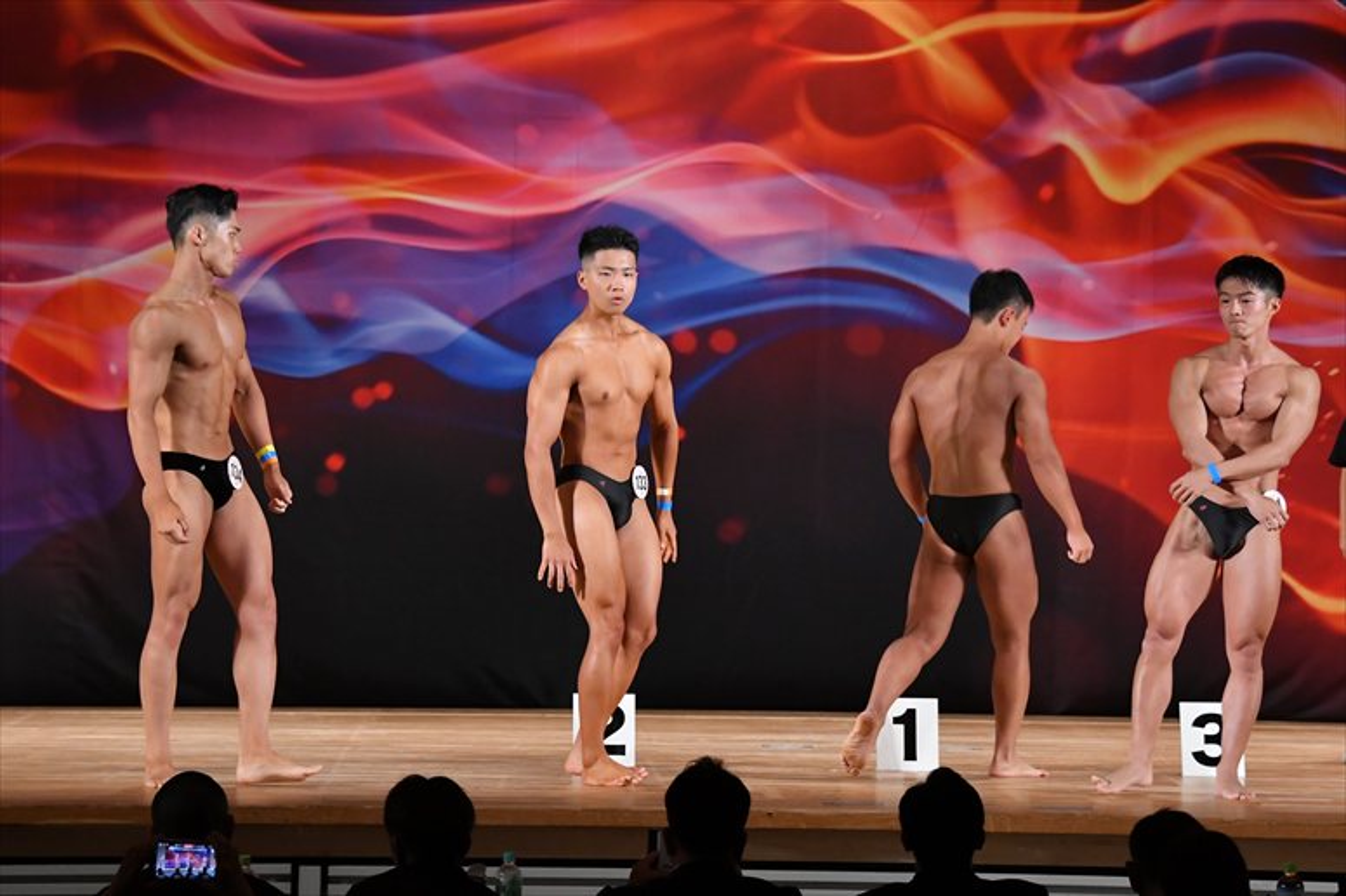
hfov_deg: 13.1
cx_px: 673
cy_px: 448
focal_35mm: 157
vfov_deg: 8.7
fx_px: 5867
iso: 3200
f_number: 5.6
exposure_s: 1/400
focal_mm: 105
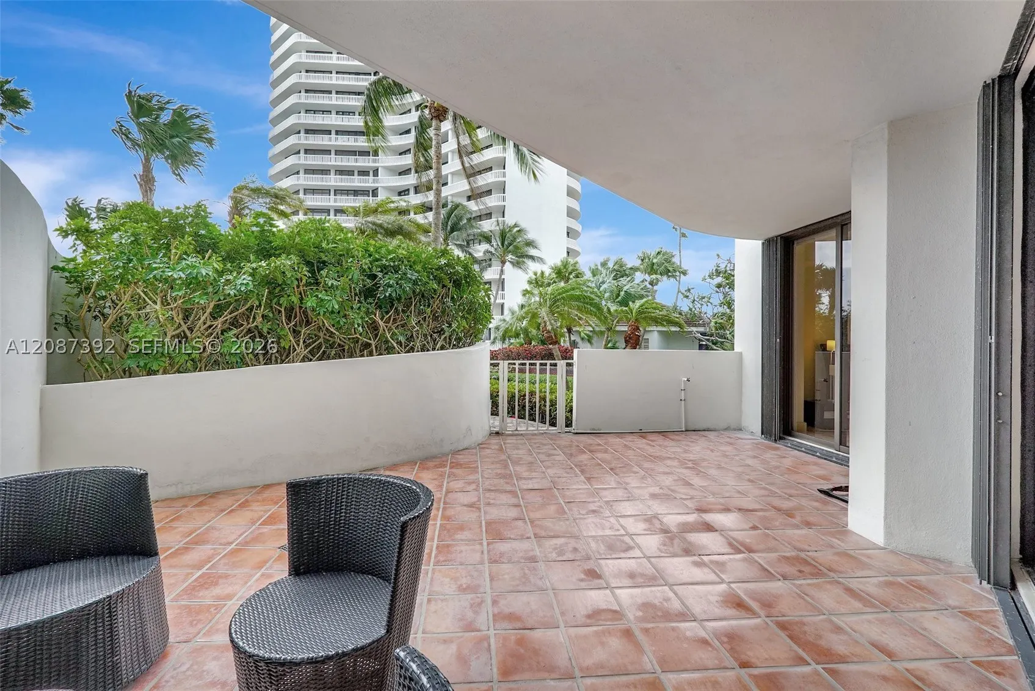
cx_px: 518
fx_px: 475
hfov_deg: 95.0
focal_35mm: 16
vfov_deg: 72.1
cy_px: 346
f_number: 13
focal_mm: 16.5
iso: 640
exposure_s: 1/400
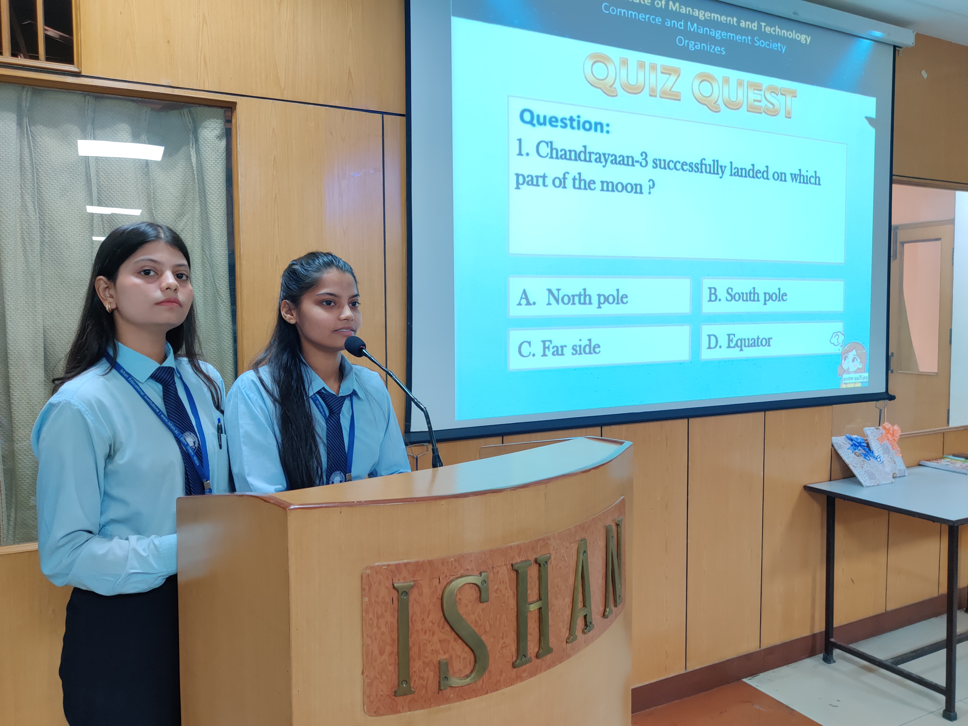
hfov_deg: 65.3
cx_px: 484
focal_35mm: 27
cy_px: 363
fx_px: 755
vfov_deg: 51.4
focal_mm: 4.75
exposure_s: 1/25
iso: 320
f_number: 1.75
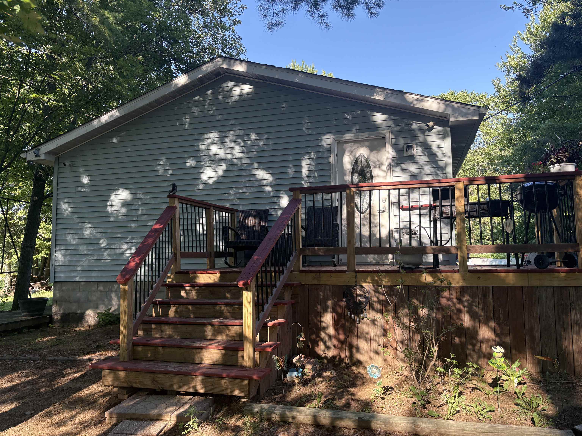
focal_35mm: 26
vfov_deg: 53.1
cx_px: 291
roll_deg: +1.4
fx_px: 437
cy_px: 218
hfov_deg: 67.3
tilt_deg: +5.6
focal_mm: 5.96
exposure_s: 1/407
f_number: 1.6
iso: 64
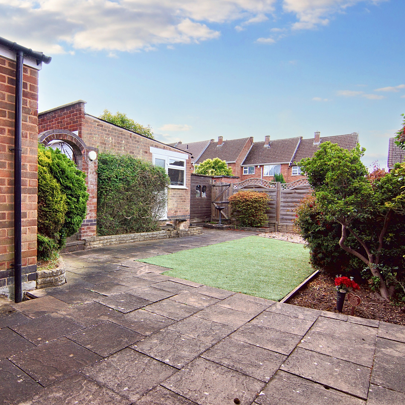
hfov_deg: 68.6
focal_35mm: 22
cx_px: 137
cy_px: 197
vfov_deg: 70.5
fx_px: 287
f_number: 10
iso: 100
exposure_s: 1/60
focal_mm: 11
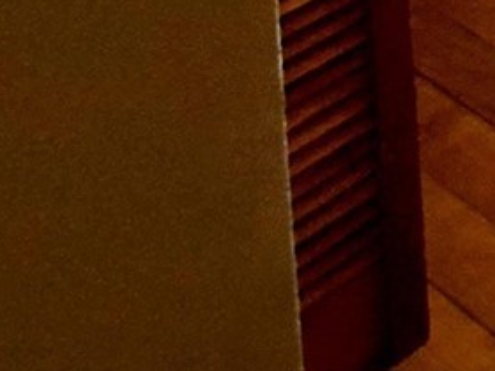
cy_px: -952
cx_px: 1600
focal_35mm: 95
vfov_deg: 9.2
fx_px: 1358
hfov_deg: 10.5
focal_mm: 2.2
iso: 100
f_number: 2.2
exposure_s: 1/59
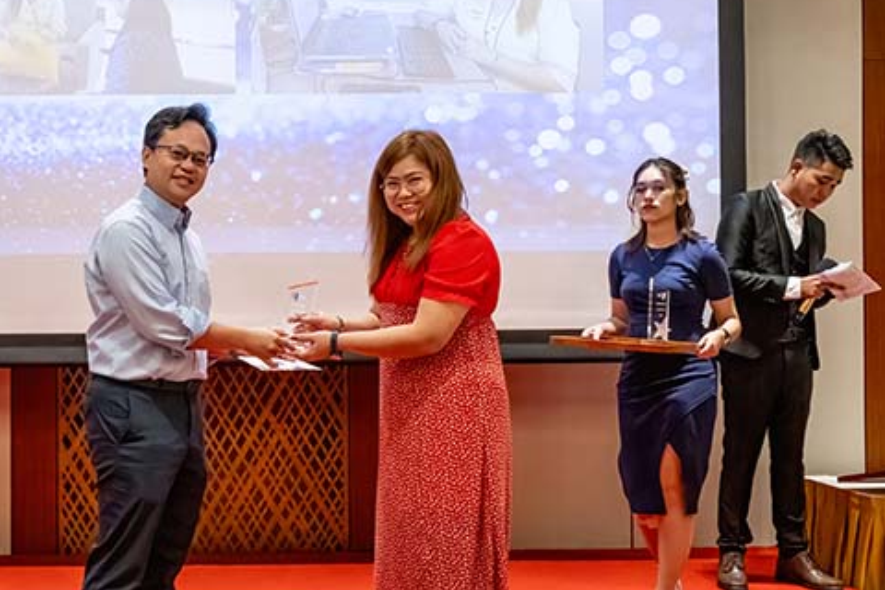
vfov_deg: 23.3
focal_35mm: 58
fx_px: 1426
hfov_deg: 33.3
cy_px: 208
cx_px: 159
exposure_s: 1/200
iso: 5000
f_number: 5.6
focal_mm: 29
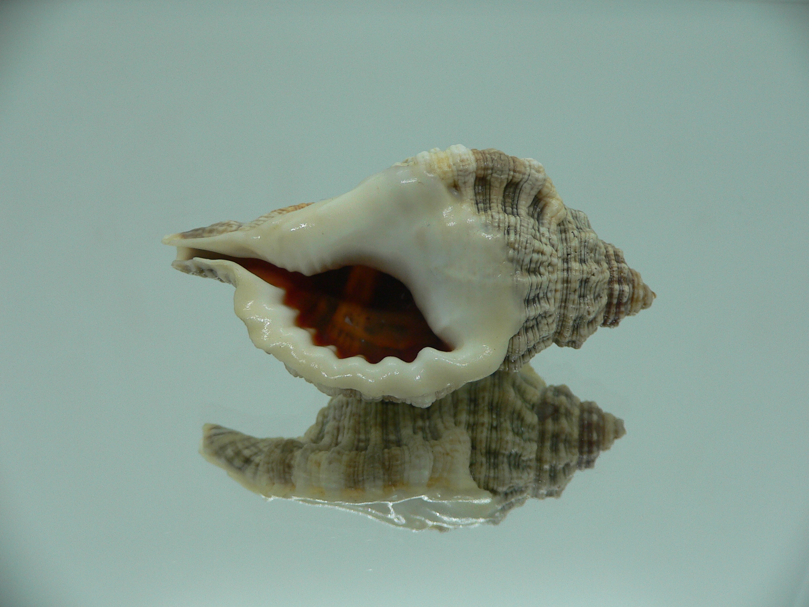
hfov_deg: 52.6
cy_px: 304
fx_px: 818
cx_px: 404
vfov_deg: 40.7
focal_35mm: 35
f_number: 2.8
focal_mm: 4.6
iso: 80
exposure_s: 1/60
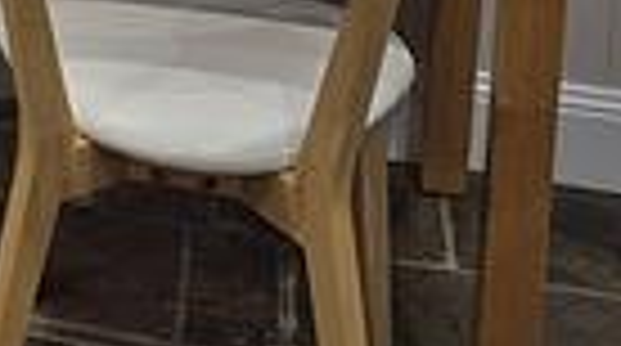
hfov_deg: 15.9
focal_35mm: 113
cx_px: -522
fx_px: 1857
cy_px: -429
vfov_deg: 9.7
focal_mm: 5.4
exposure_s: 1/100
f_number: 1.8
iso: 250
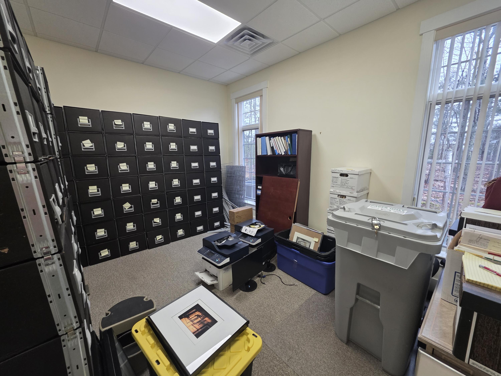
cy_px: 188
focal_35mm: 13
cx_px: 250
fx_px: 188
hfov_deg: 106.2
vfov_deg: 89.9
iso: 200
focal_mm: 2.2
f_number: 1.9
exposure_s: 1/120
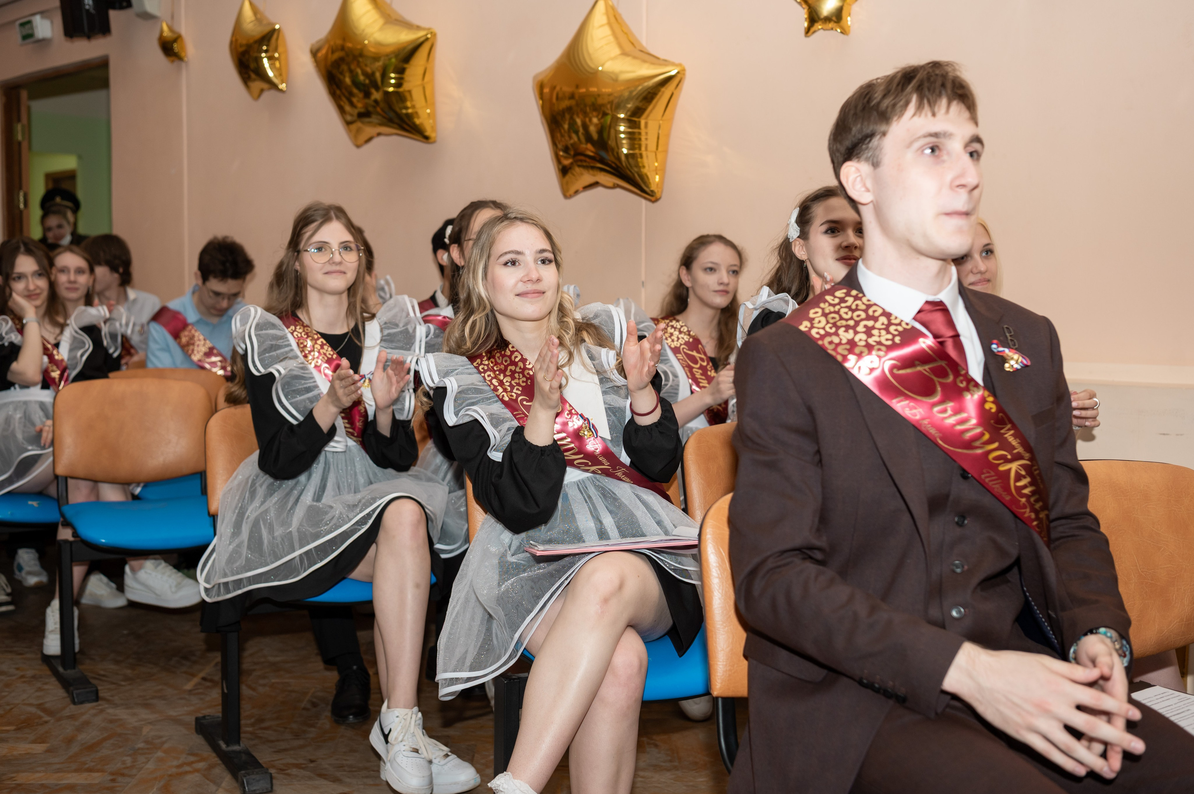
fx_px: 1357
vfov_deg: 32.6
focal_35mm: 41
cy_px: 397
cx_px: 605
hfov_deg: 47.5
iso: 250
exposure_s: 1/160
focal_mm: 40
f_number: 3.5
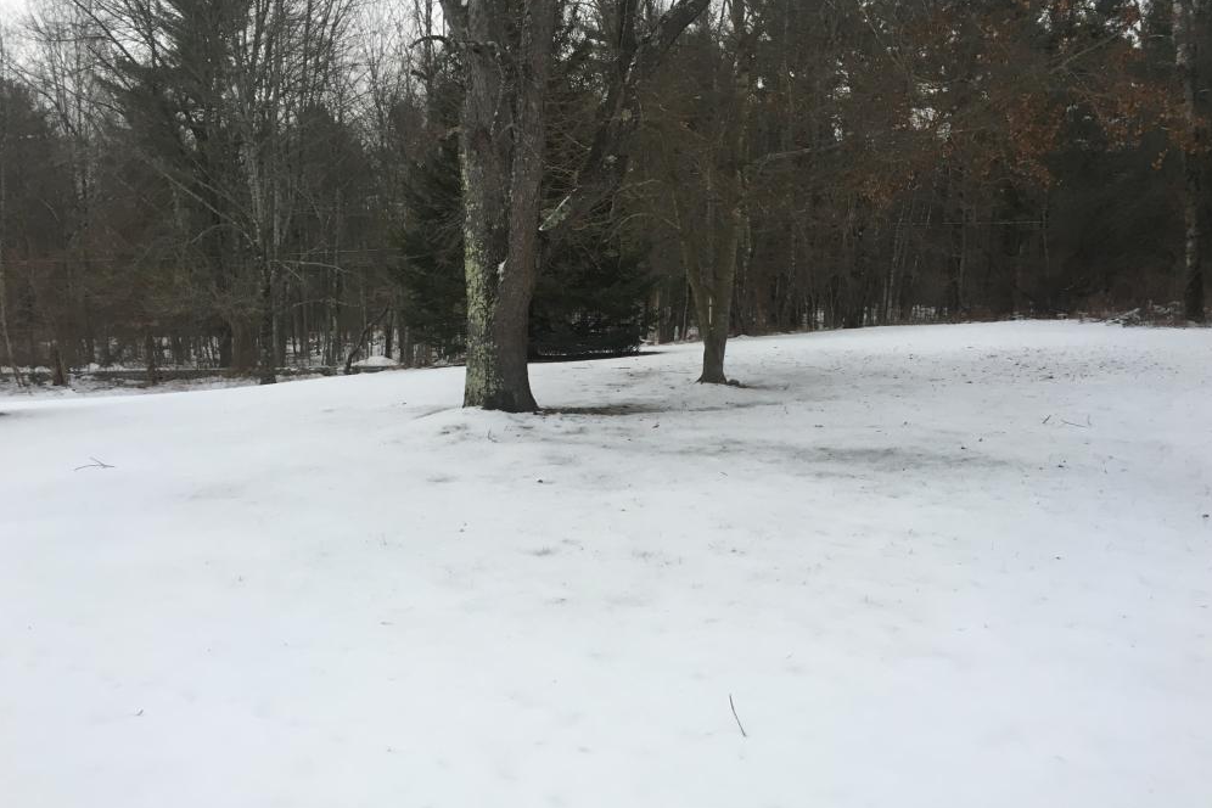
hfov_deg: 60.3
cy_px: 443
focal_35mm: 31
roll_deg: +0.3
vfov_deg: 42.3
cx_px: 601
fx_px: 1044
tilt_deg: -9.6
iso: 32
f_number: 2.2
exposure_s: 1/30
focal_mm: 4.15
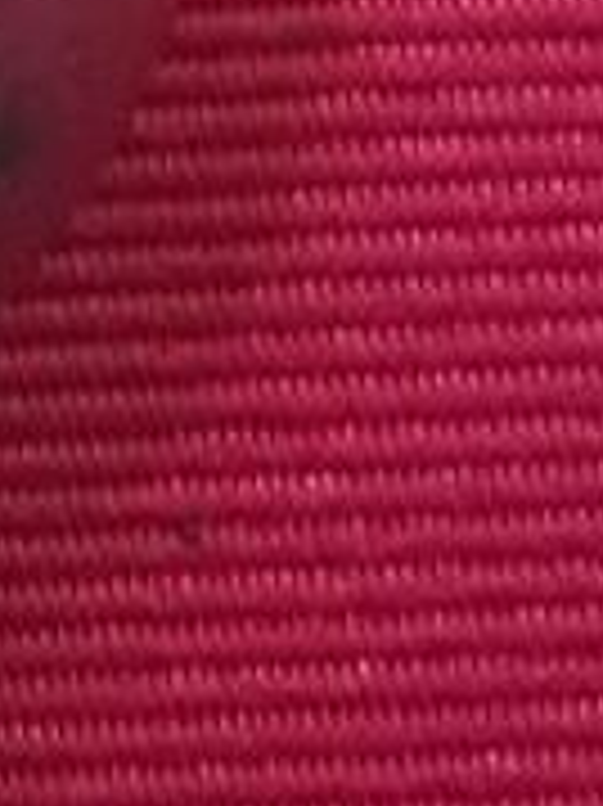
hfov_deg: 6.5
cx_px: -950
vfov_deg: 7.9
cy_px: -1610
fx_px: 5023
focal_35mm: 216
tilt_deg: -81.1
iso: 125
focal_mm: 4.15
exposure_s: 1/10
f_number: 2.2
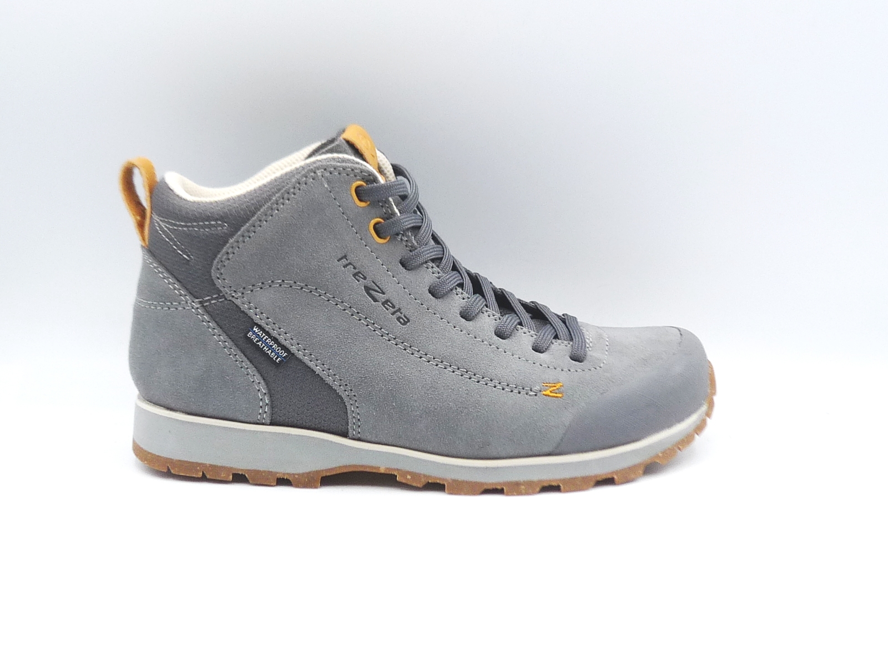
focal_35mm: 51
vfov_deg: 28.6
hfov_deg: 37.5
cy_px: 333
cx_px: 444
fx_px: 1308
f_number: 4
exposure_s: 1/125
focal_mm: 5.2
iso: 100
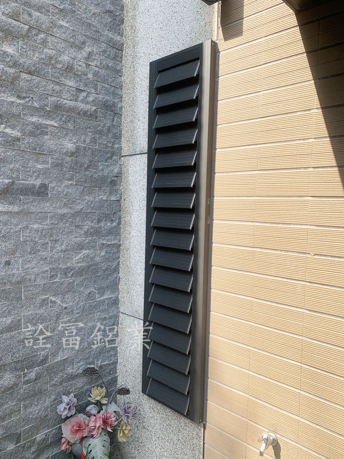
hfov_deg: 53.1
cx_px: 172
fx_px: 344
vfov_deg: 67.3
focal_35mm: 26
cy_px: 230
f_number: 1.8
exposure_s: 1/962
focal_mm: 4.25
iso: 25
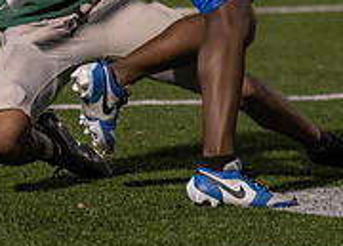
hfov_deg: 3.9
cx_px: 334
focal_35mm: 522
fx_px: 5091
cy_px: -101
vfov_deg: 2.8
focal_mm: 141
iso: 2000
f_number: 2.8
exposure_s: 1/1000
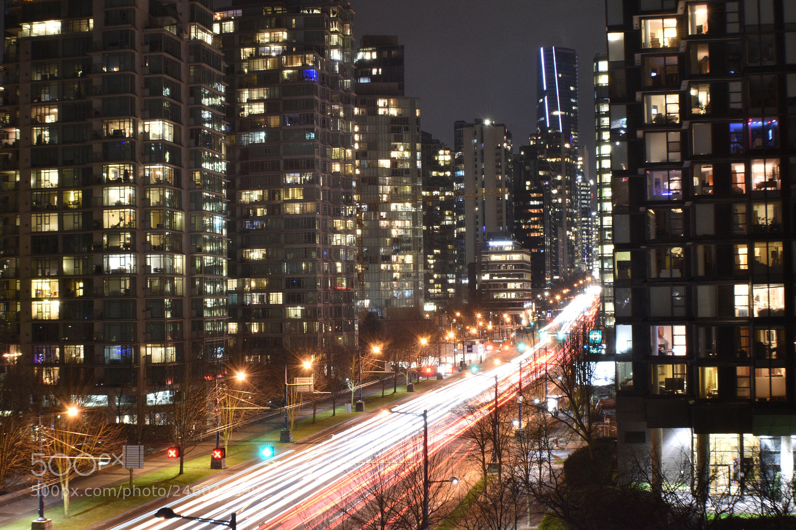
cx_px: 398
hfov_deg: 29.2
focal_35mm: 69
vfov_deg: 19.7
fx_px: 1525
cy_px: 265
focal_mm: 46
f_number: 18
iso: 1000
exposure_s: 6.9
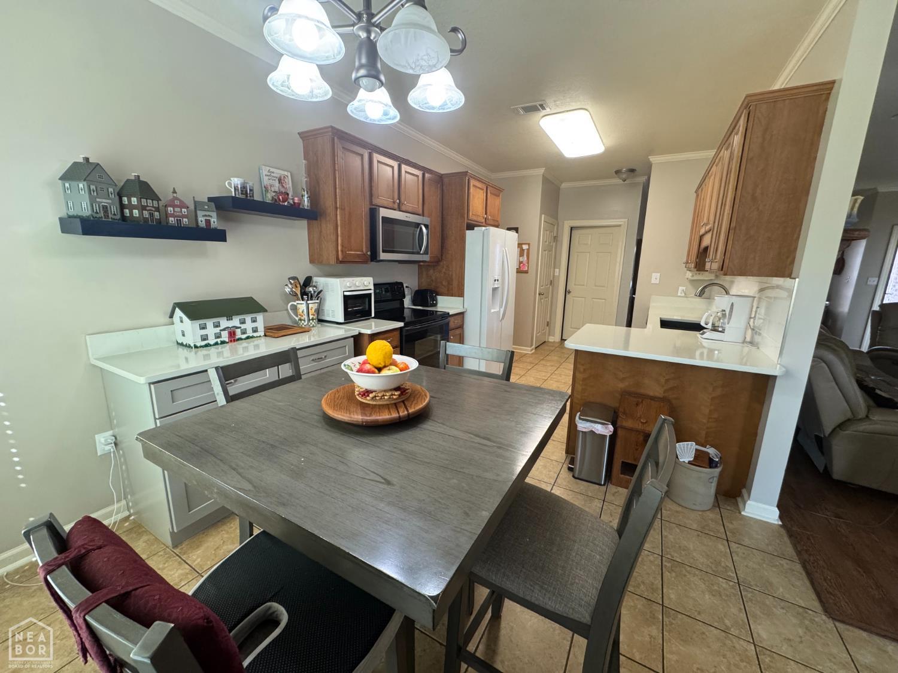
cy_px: 336
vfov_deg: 85.7
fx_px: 363
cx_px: 449
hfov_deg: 102.1
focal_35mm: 14
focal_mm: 2.22
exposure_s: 1/120
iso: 250
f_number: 2.2
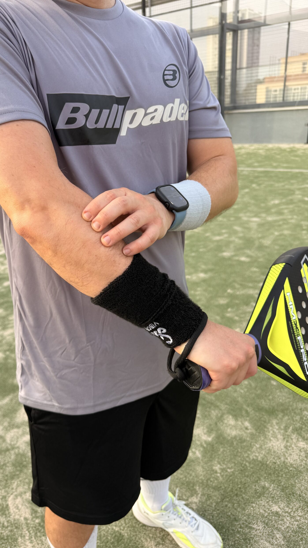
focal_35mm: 27
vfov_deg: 69.8
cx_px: 99
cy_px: 266
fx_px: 392
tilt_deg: -21.7
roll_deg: +4.9
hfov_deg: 42.2
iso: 80
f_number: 1.78
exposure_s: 1/476
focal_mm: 6.76
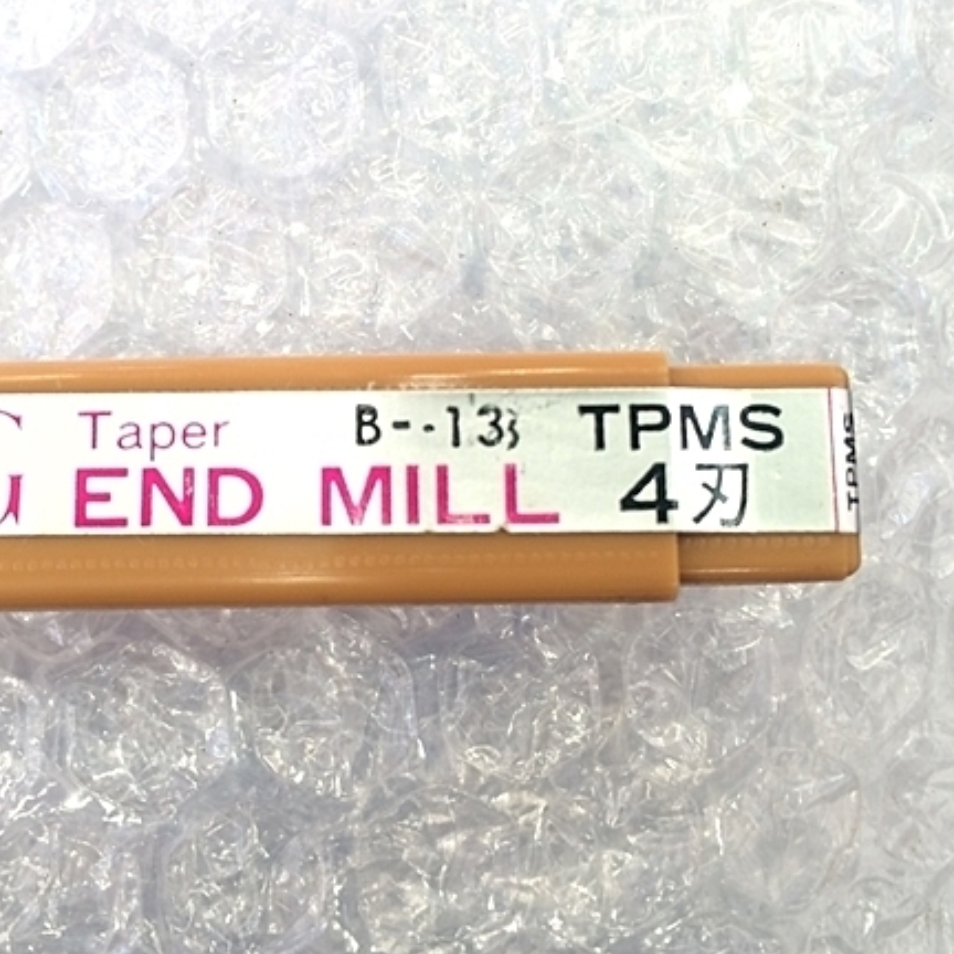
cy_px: 433
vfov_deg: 43.8
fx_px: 1185
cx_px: 347
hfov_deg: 43.4
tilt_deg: -85.8
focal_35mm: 38
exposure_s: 1/30
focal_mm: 4.15
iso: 50
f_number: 2.2
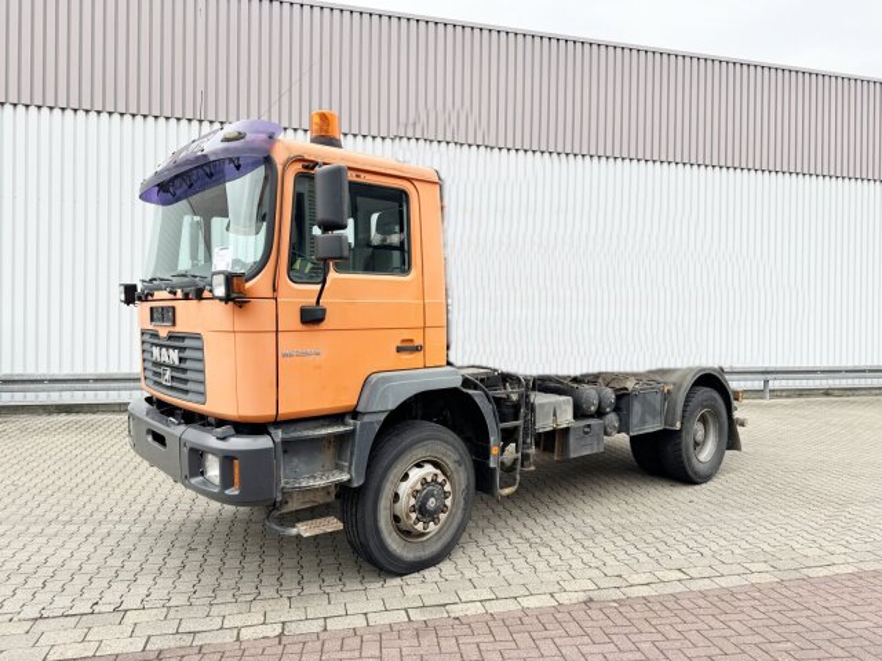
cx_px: 441
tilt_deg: +0.5
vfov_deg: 56.8
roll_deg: -1.3
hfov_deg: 71.6
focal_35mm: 24
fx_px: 612
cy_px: 330
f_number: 1.78
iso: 80
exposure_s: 1/370
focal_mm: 6.86
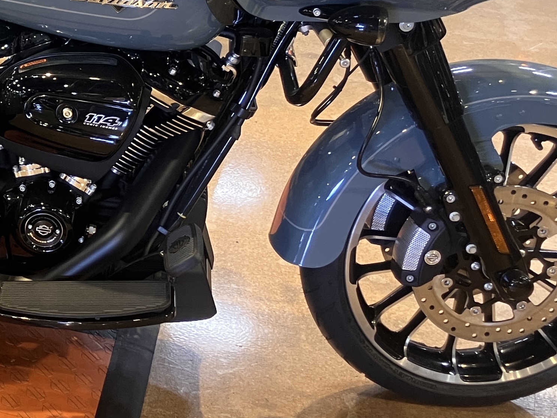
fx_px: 1223
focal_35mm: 76
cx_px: -78
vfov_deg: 19.3
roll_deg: -2.5
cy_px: 119
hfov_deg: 23.8
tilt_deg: -23.2
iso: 160
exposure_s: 1/60
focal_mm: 3.99
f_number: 1.8
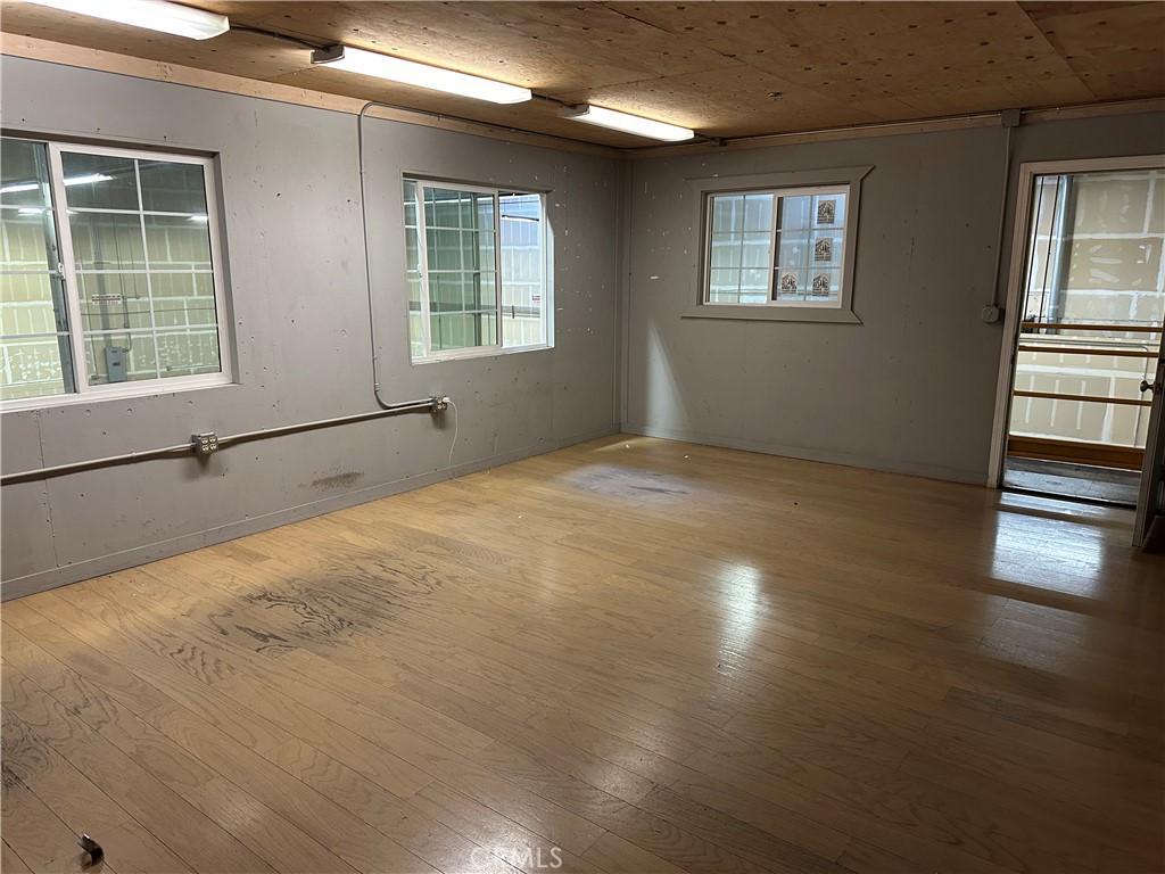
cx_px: 582
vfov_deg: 56.8
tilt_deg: -11.0
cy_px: 437
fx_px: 808
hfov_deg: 71.6
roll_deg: +0.3
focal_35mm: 24
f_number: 1.78
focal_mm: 6.86
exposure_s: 1/60
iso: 500
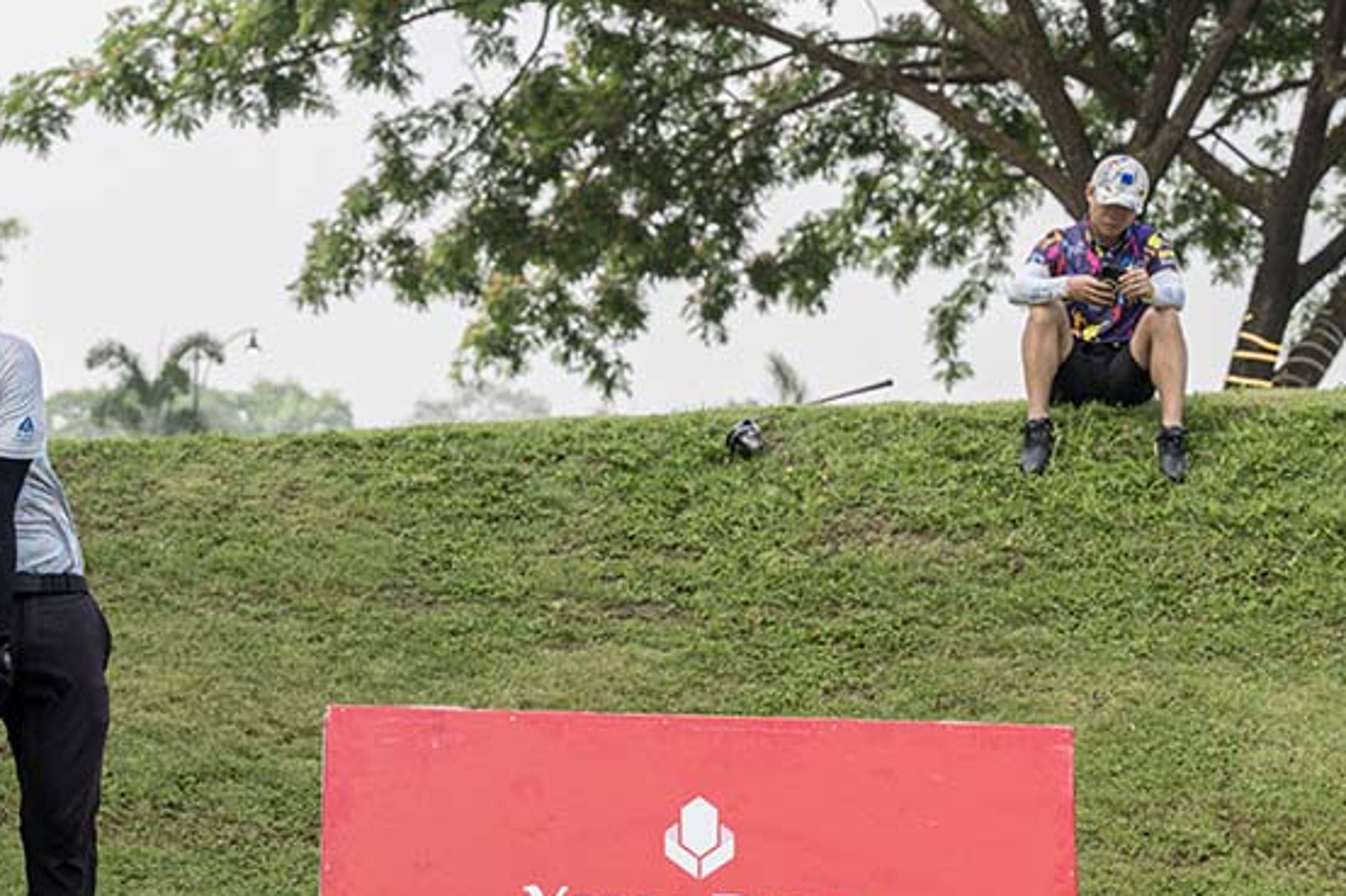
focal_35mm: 123
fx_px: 4597
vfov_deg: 11.1
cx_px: 394
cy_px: 459
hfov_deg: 16.6
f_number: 5
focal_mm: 71
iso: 1600
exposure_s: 1/2500
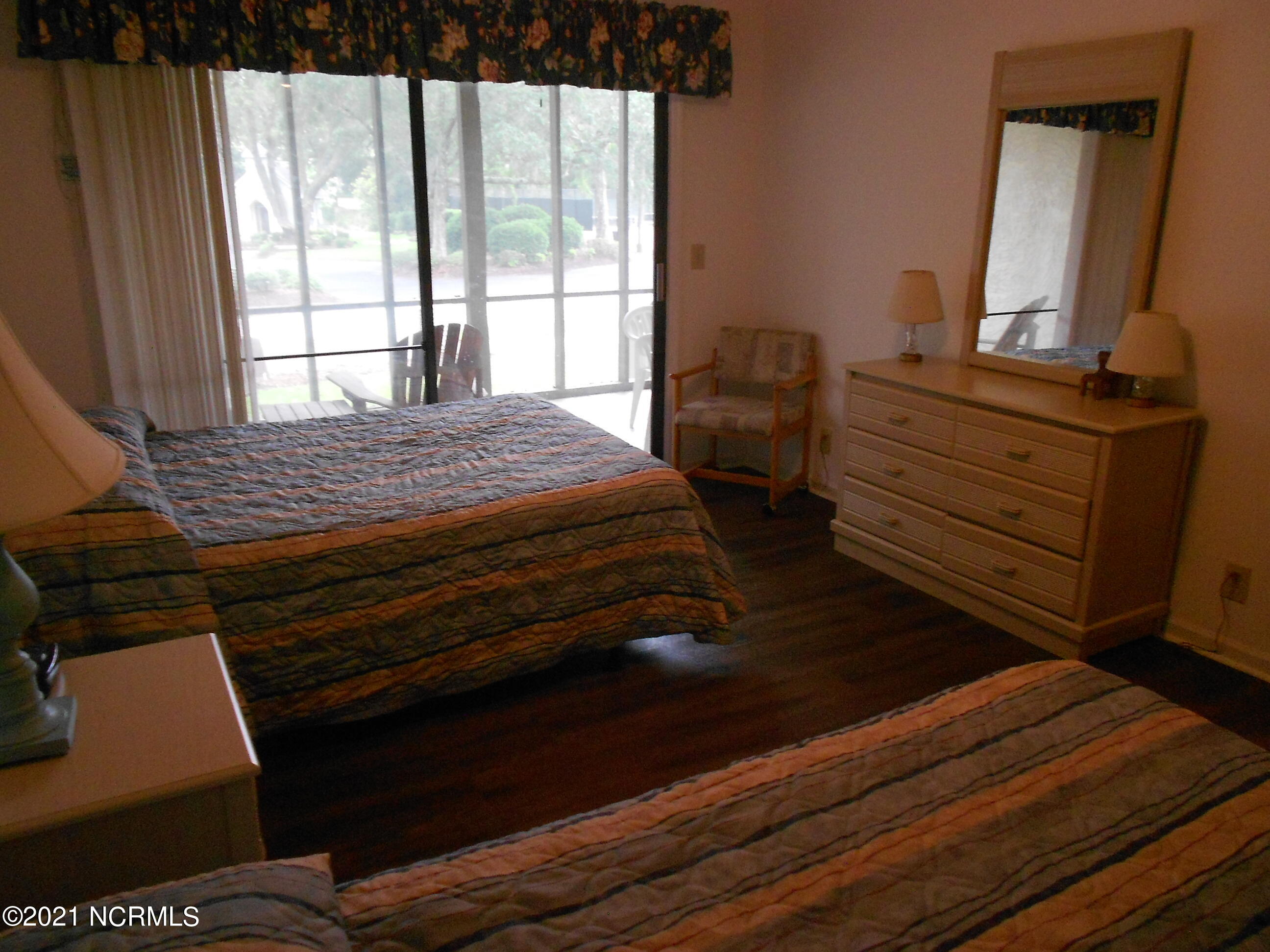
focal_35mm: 26
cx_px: 635
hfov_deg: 67.3
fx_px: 954
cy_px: 476
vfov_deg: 53.1
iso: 400
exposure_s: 1/30
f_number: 3.2
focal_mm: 4.6
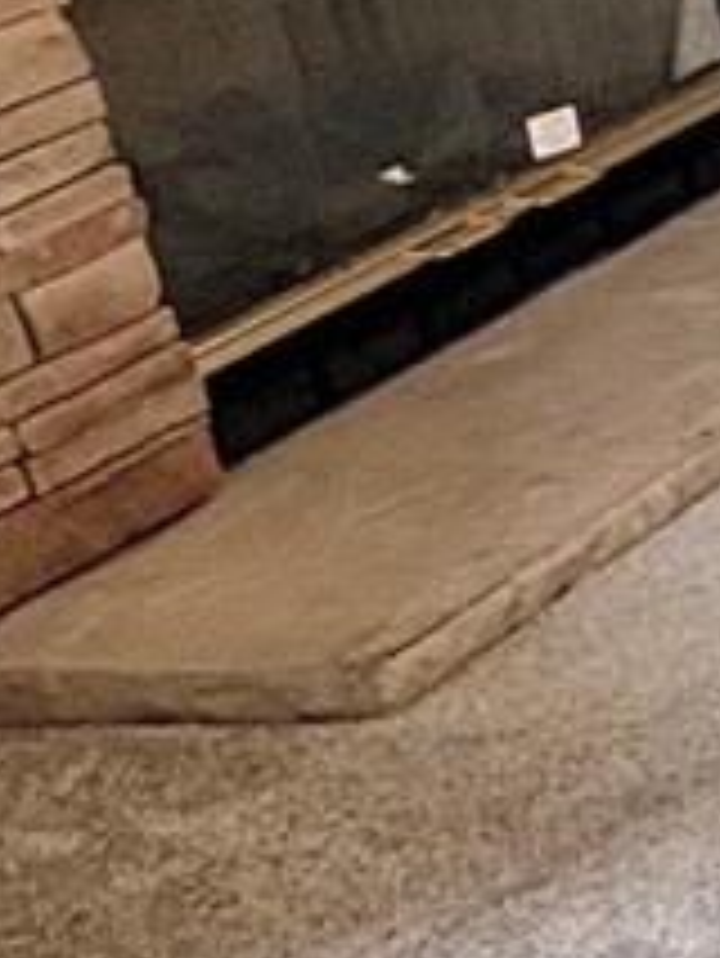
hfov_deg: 9.4
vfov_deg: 19.1
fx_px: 2798
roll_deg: +2.1
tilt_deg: -18.6
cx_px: 2484
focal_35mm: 101
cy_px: 112
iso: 125
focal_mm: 2.22
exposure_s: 1/60
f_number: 2.2
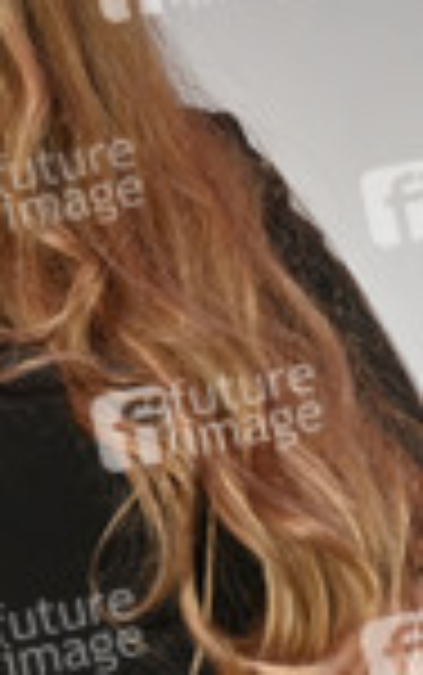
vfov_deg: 4.2
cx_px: -362
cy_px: 306
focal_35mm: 505
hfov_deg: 2.6
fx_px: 9297
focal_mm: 165
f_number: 2.8
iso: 3200
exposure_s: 1/400
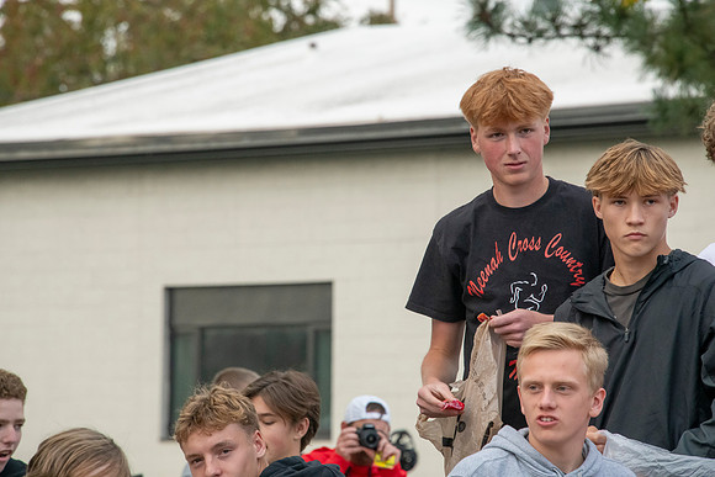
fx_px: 5959
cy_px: 238
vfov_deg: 4.6
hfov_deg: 6.9
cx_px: 358
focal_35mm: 300
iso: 3200
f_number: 11
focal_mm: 300
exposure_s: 1/800
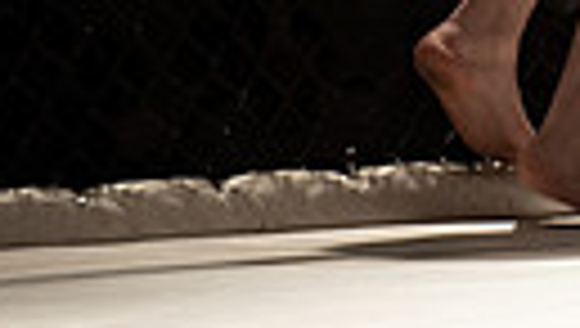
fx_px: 5083
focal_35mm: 330
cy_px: -463
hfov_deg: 6.4
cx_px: 1025
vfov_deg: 3.6
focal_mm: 62
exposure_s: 1/640
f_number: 4.5
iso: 1600
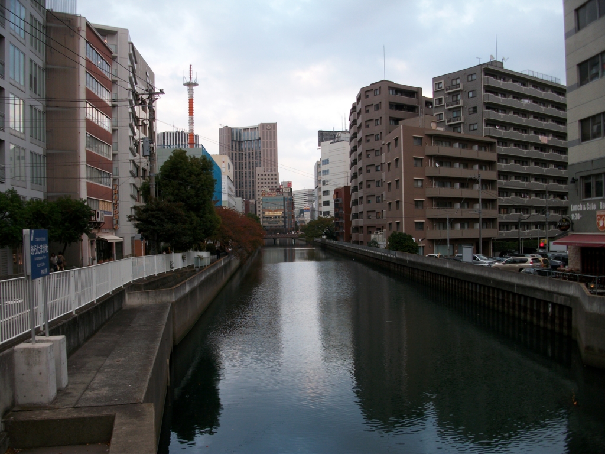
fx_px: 542
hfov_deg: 58.4
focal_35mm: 31
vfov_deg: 45.4
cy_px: 227
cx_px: 302
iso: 80
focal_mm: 5.7
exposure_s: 1/124
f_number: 2.9
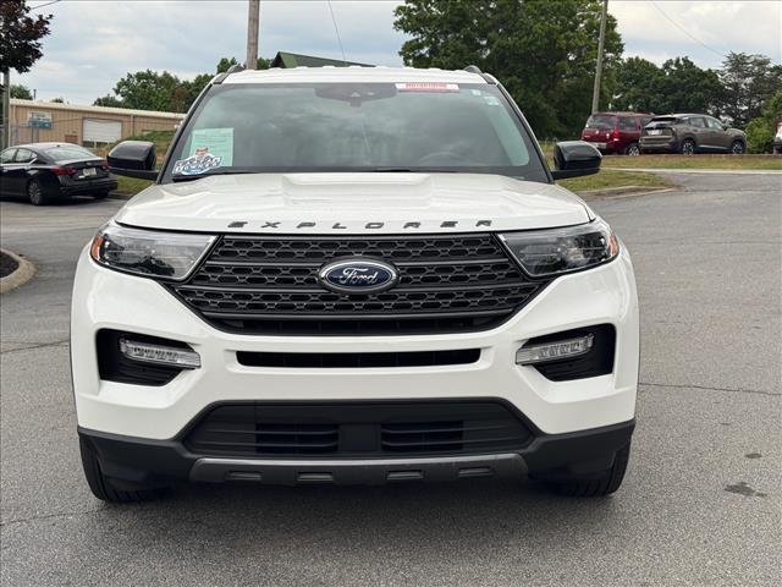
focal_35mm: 48
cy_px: 294
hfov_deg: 39.7
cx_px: 391
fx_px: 1084
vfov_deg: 30.3
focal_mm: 6.76
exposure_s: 1/678
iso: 64
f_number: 1.78
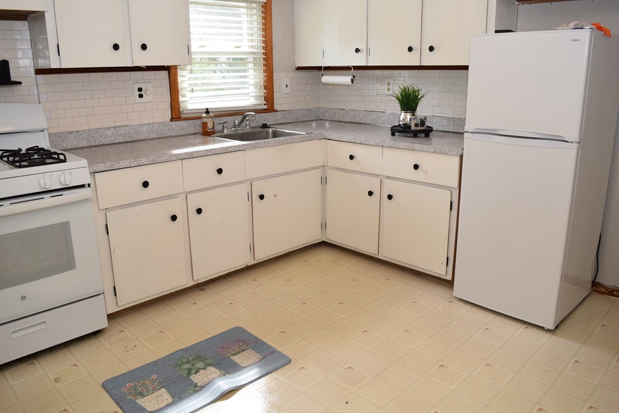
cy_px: 206
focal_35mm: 27
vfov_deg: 47.9
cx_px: 310
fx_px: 464
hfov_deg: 67.4
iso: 450
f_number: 5.6
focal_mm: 18
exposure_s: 1/125
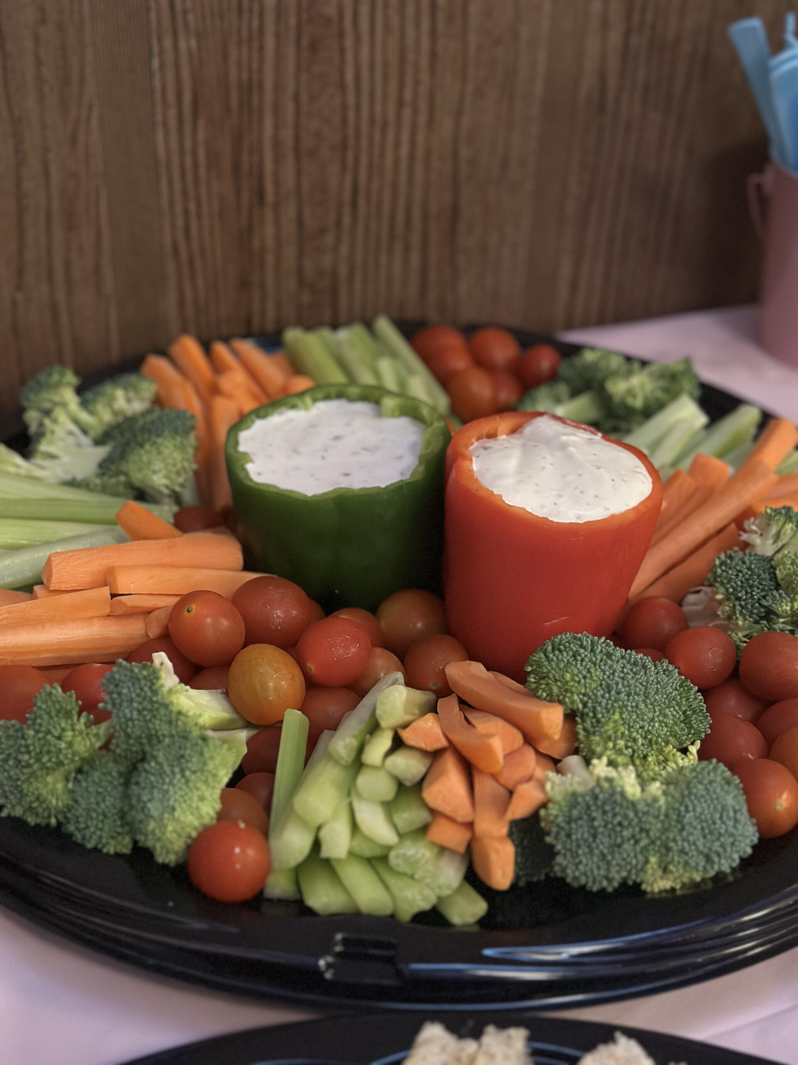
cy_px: 532
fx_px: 1475
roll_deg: -2.8
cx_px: 399
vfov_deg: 39.7
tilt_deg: -33.5
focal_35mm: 48
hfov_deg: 30.3
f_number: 1.78
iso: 800
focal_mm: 6.86
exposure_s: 1/24
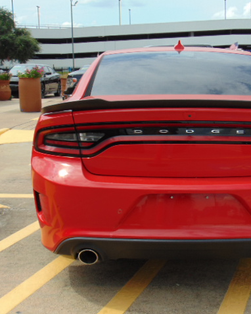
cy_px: 157
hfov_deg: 29.4
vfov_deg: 36.7
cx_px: 175
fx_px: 474
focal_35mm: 51
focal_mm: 6.9
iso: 80
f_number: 3.3
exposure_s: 1/1000
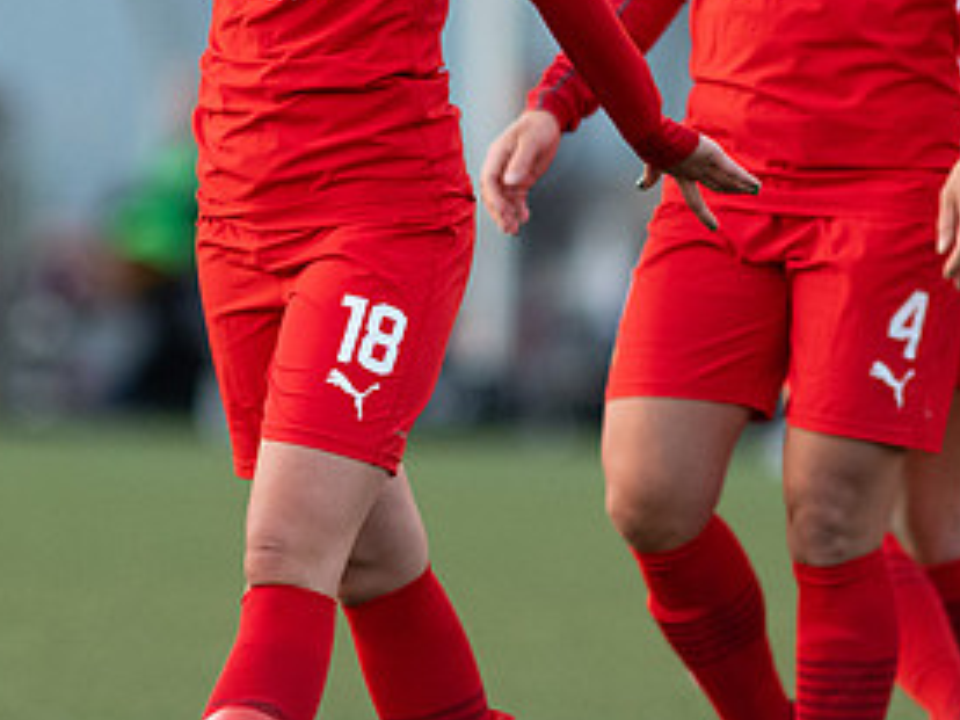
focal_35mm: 908
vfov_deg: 1.6
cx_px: 177
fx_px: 25181
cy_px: 120
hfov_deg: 2.2
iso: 1600
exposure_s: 1/800
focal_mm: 300
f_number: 3.2
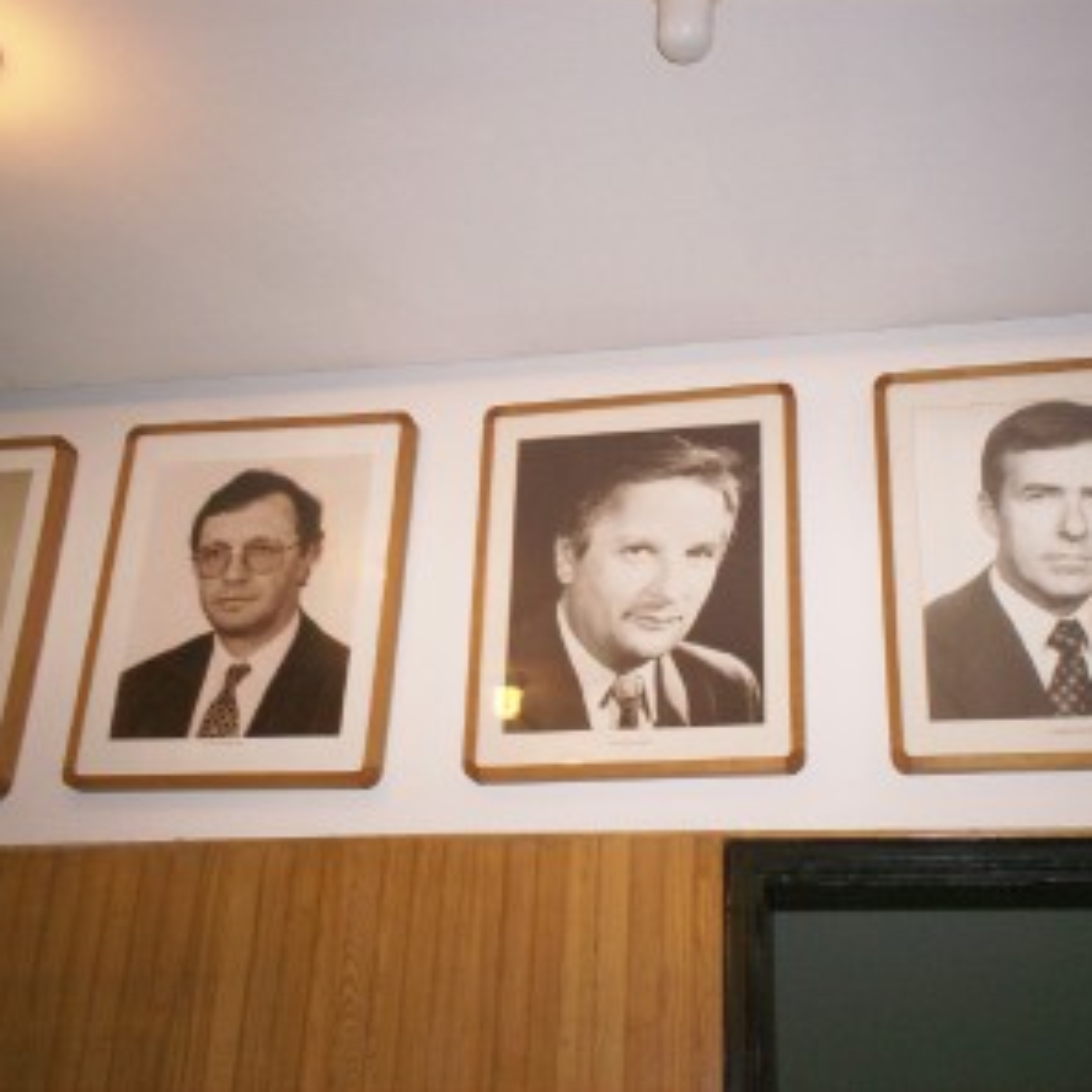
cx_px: 671
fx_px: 1535
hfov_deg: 39.0
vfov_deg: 39.2
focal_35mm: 43
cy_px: 542
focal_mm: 6
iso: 140
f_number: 4.5
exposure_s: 1/60
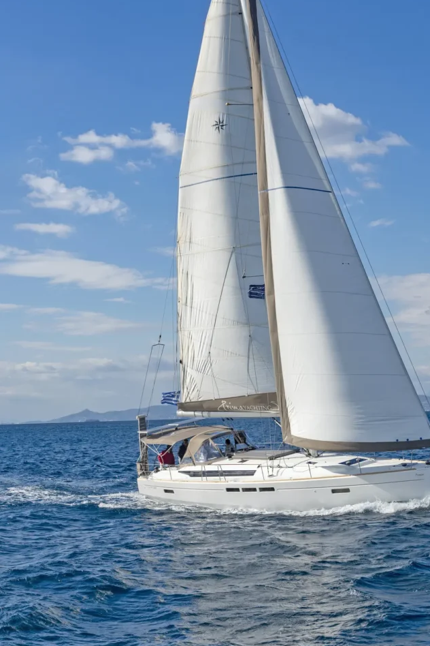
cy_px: 318
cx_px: 261
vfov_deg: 32.4
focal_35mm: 62
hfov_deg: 21.9
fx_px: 1111
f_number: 8
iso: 200
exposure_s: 1/1000
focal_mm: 34
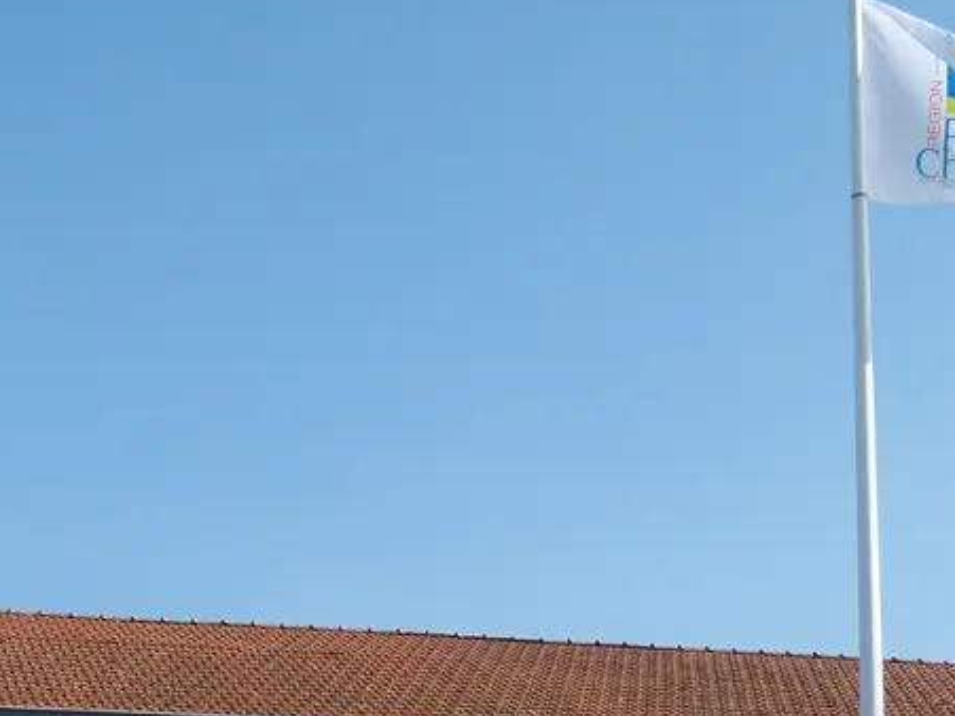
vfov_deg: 15.8
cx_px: 470
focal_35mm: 88
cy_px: 964
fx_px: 2427
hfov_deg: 22.3
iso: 100
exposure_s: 1/1000
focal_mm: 5.6
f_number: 4
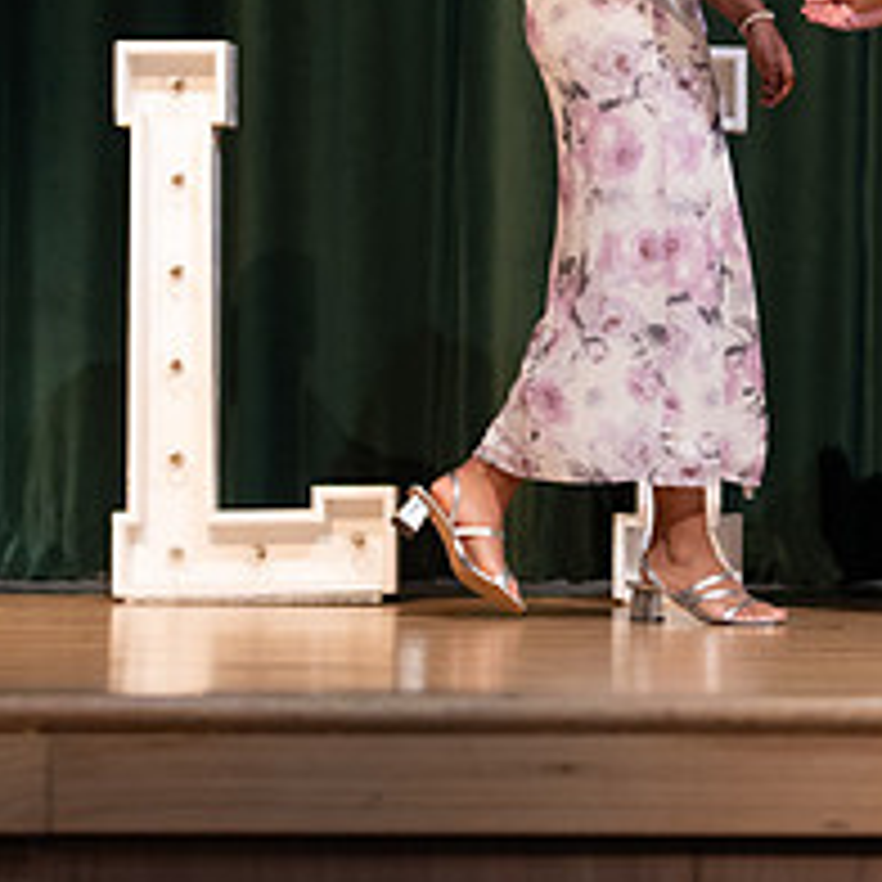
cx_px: 913
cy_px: 90
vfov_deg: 12.0
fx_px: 4180
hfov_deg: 11.9
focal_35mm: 145
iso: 640
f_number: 1.2
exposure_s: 1/320
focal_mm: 50
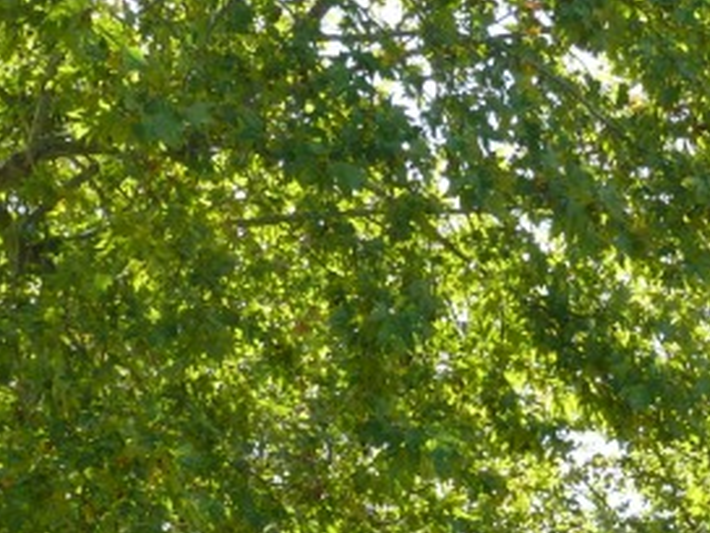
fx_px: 2707
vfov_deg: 11.1
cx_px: 817
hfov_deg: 14.5
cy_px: 583
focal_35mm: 132
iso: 100
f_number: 4
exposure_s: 1/250
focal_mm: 7.4
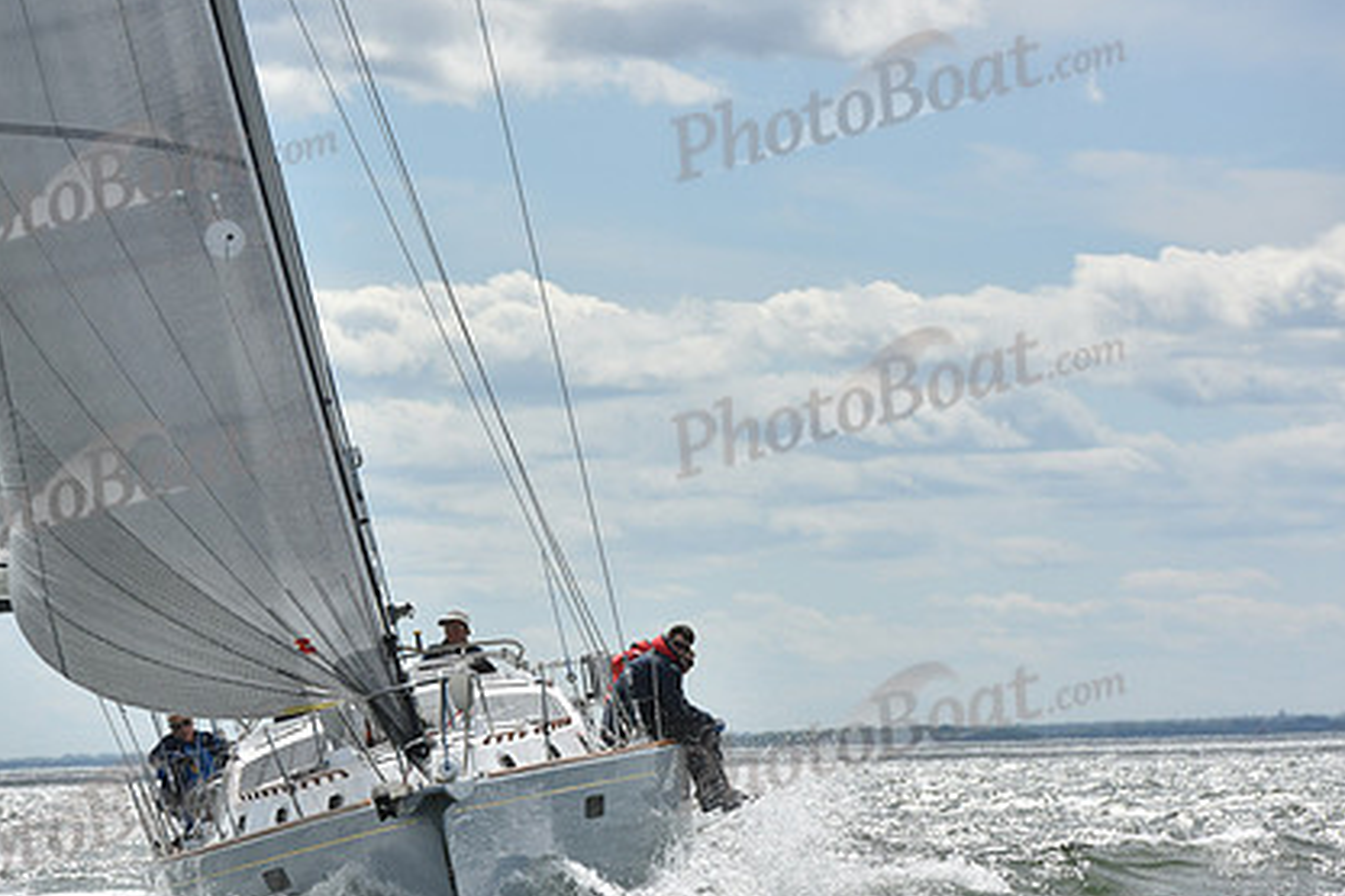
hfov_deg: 7.4
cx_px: 506
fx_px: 10386
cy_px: 608
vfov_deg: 4.9
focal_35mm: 278
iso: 320
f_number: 9
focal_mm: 200
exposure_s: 1/1600
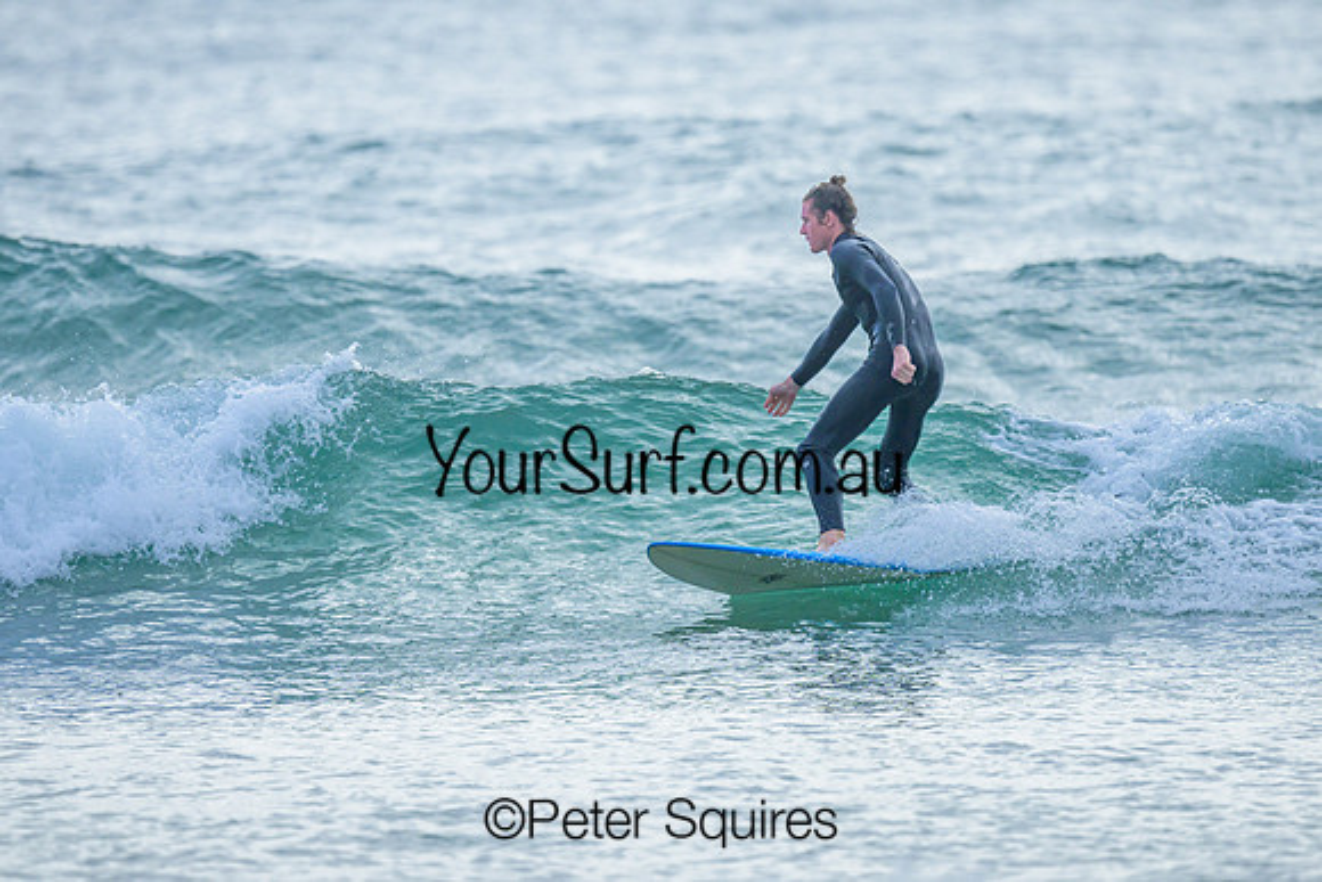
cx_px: 685
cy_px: 369
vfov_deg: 1.3
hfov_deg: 1.9
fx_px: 40404
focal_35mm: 1100
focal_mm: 800
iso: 220
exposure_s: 1/2000
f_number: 6.3
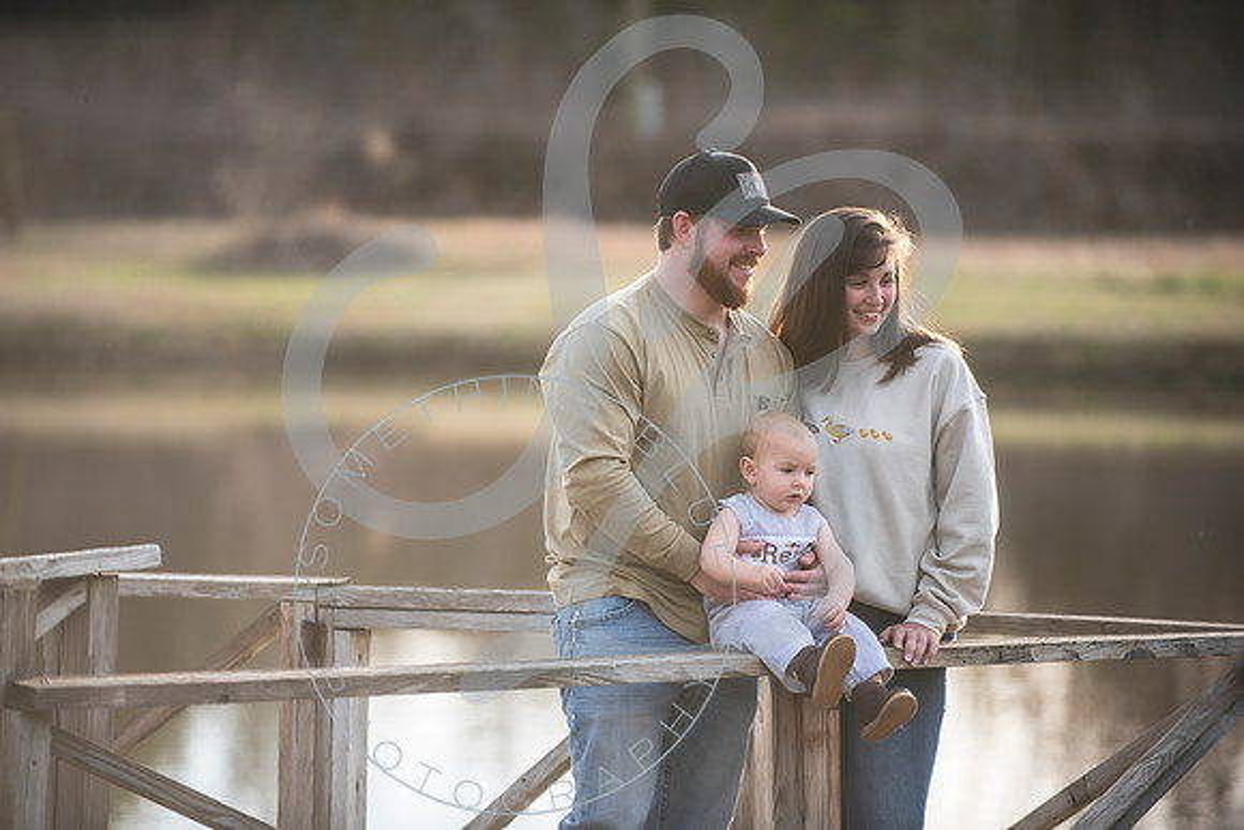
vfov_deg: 6.9
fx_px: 6912
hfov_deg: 10.3
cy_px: 415
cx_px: 622
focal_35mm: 200
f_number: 2.8
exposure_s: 1/320
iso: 100
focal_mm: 200
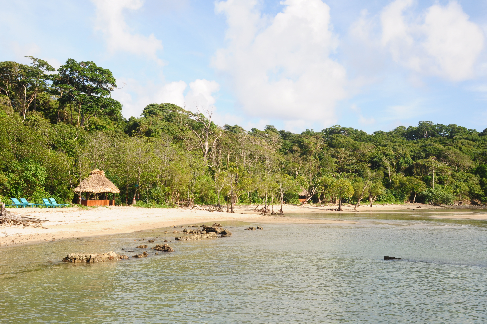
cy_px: 162
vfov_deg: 31.8
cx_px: 244
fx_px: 567
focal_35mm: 42
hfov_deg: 46.4
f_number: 13
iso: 200
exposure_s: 1/100
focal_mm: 28
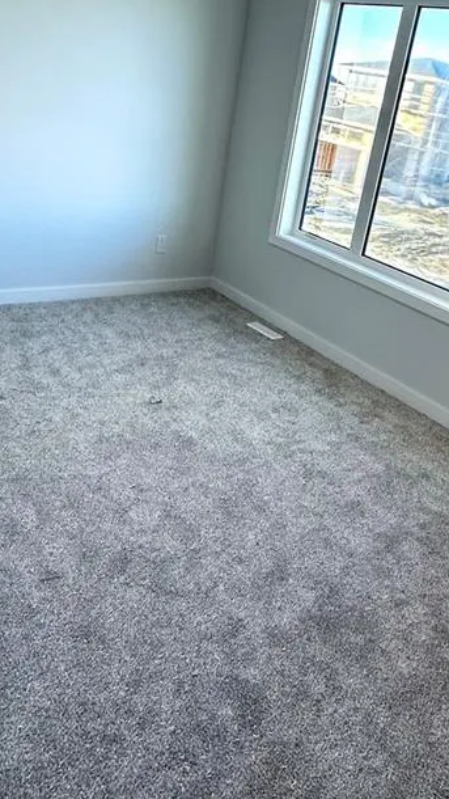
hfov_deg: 38.6
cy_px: 348
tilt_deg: -21.3
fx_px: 635
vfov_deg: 64.1
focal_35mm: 30
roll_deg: -11.5
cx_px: 285
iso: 40
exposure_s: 1/134
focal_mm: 2.22
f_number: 2.2
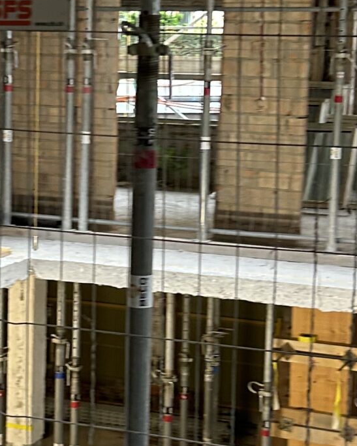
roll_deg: -1.8
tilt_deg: -7.6
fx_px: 1255
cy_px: 225
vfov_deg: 20.2
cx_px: 89
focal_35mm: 95
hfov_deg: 16.1
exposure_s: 1/61
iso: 125
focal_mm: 5.7
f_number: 1.5
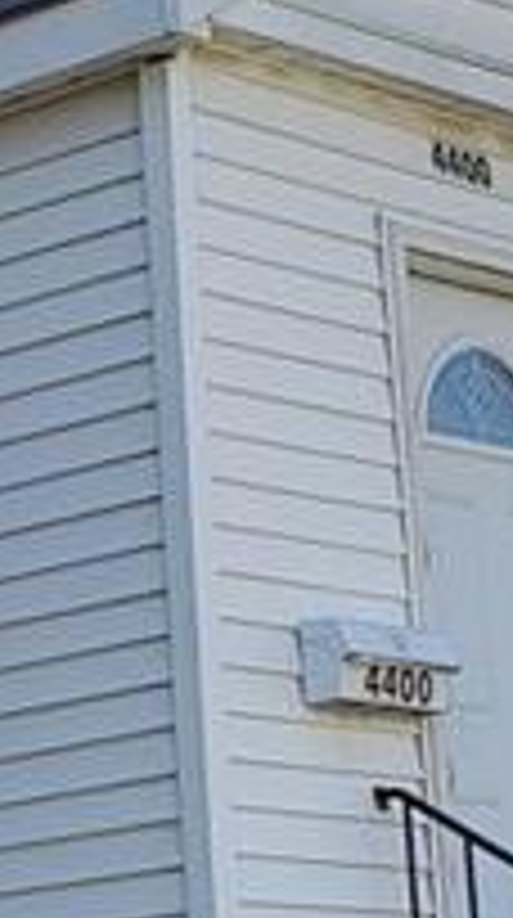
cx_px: -932
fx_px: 4059
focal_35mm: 167
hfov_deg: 6.7
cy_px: 914
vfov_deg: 12.7
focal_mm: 4.3
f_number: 2.4
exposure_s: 1/894
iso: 50
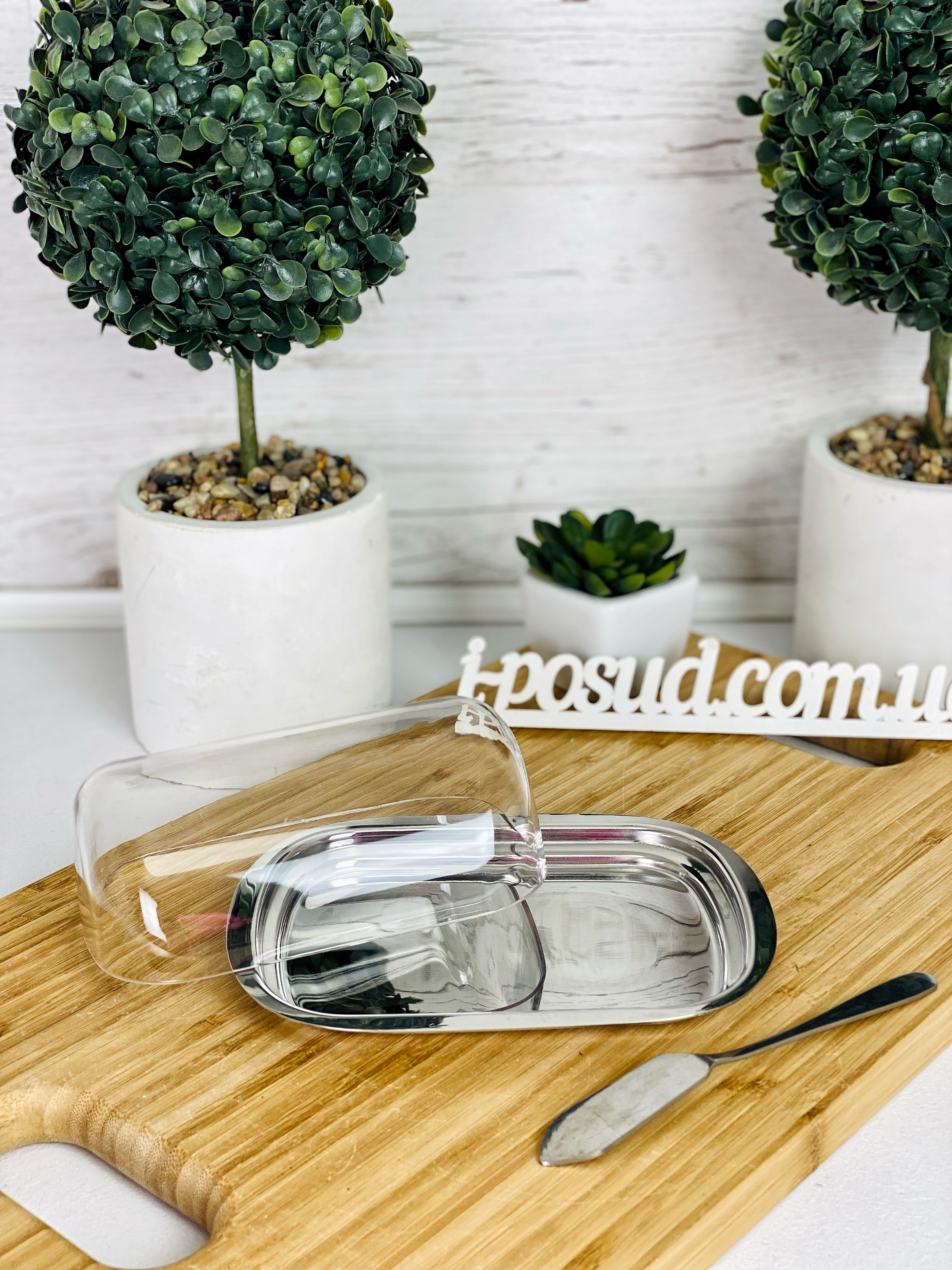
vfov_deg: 36.8
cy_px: 635
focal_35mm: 52
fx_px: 1907
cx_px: 476
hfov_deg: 28.0
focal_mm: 6
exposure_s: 1/103
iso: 20
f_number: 2
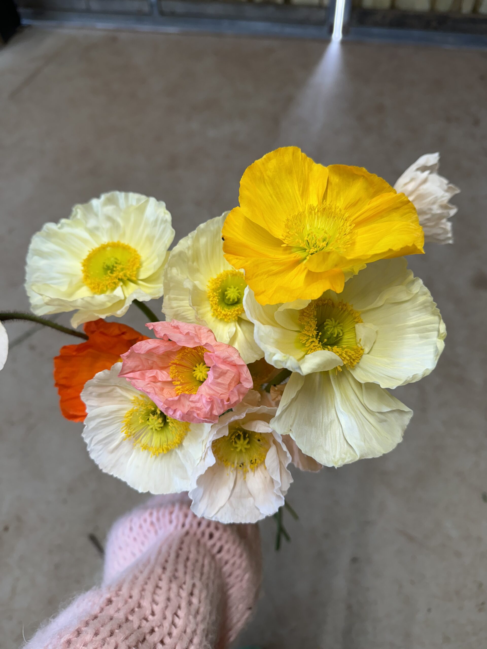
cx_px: 244
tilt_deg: -57.1
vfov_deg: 71.6
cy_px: 324
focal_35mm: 24
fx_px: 450
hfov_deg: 56.8
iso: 80
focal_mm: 6.76
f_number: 1.78
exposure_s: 1/100
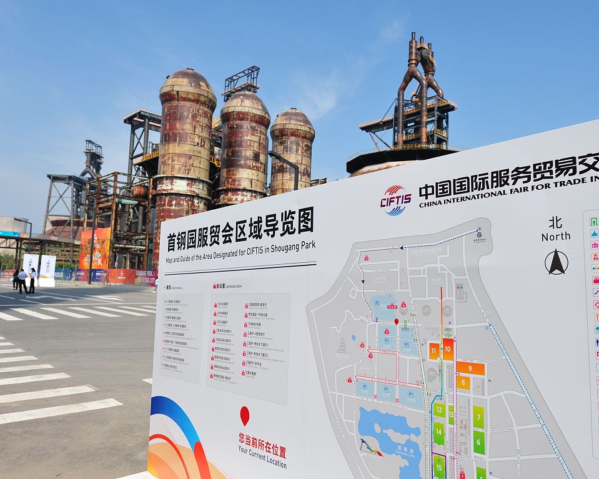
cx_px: 369
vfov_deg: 53.2
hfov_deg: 63.3
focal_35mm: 27
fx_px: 479
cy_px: 244
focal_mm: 23
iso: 200
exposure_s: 1/640
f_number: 8
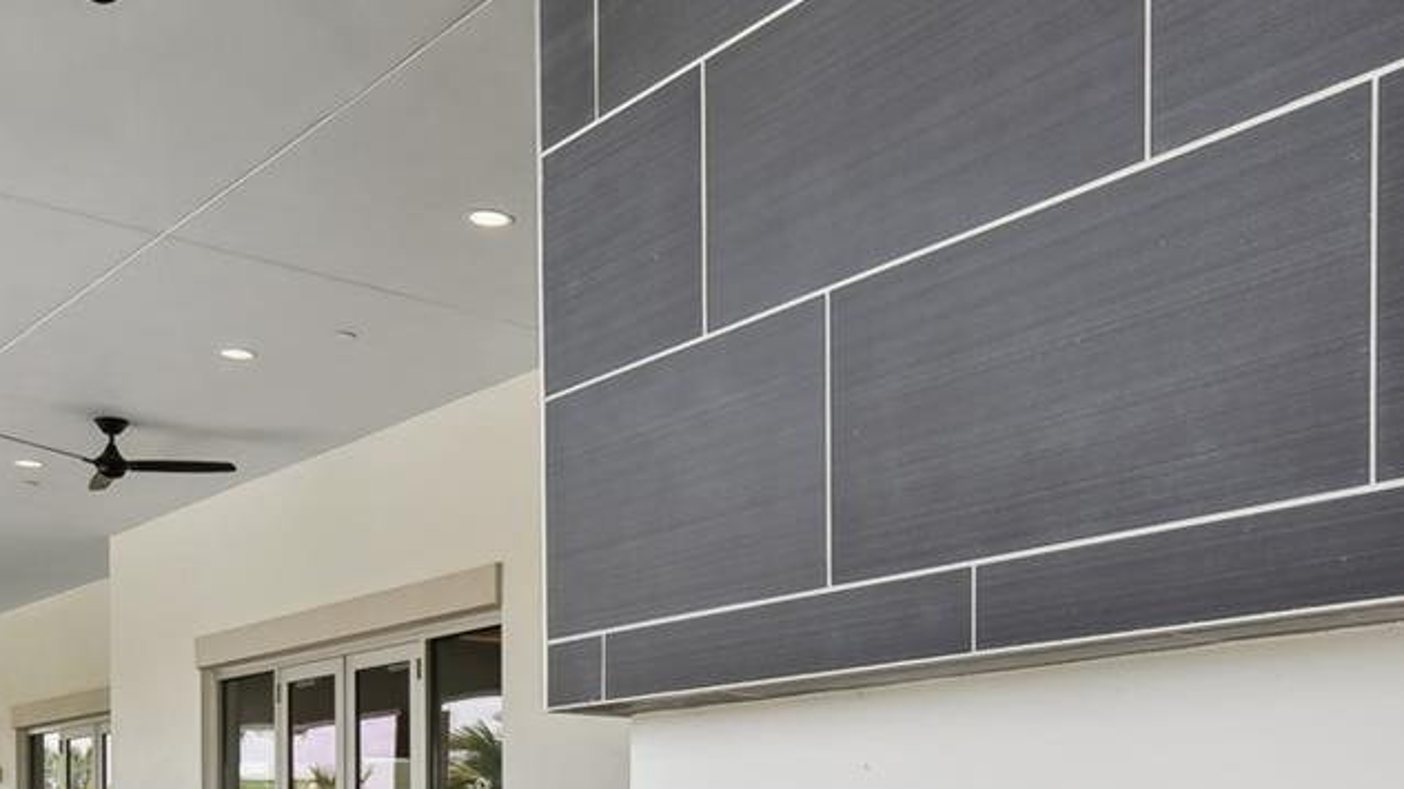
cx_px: 796
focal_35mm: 45
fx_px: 1675
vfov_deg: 24.7
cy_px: 862
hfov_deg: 45.4
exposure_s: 1/160
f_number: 7.1
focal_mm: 11.5
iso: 100
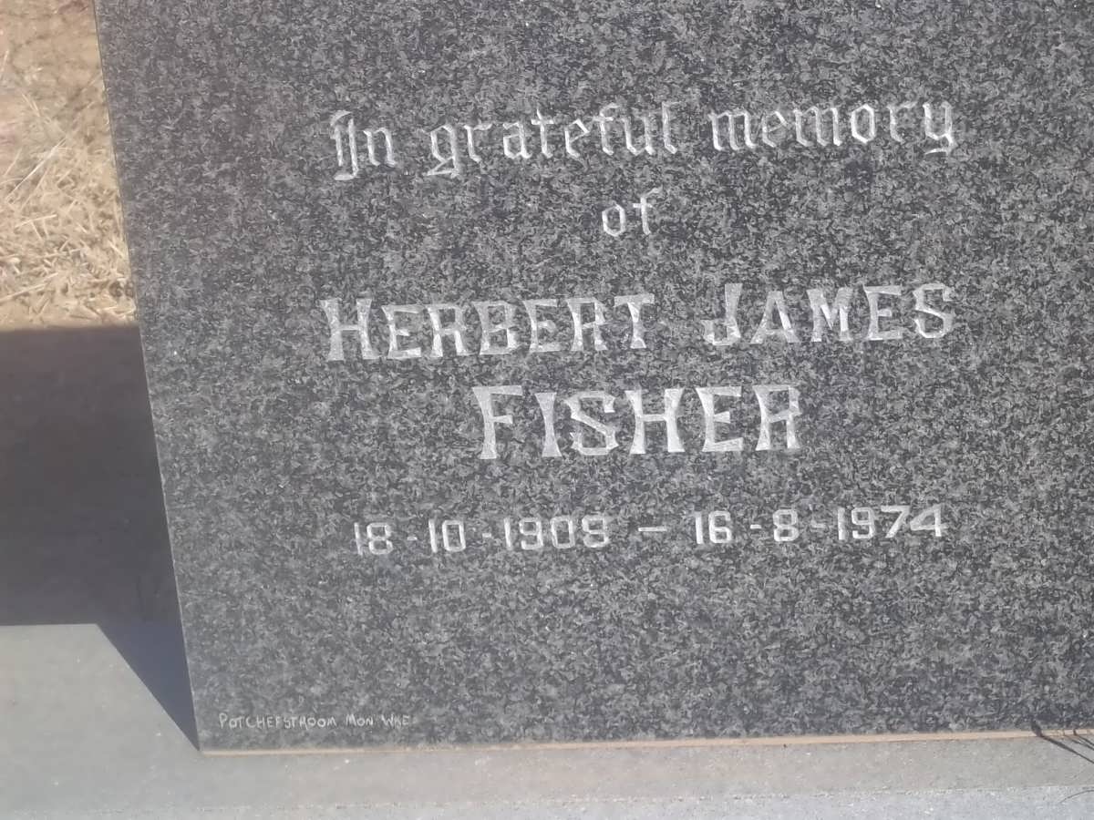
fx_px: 3034
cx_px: 547
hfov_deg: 20.4
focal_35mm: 96
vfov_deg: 15.4
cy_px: 410
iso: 80
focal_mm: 17.1
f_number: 5.2
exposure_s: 1/320
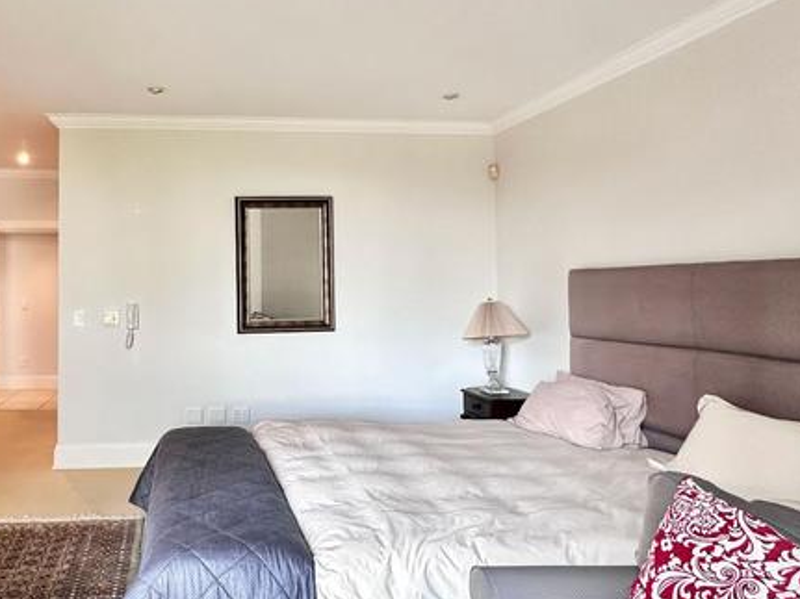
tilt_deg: +1.4
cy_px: 269
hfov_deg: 63.9
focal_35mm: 26
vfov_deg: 52.9
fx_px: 601
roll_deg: +0.2
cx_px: 215
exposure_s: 1/99
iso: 160
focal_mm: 2.22
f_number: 2.2
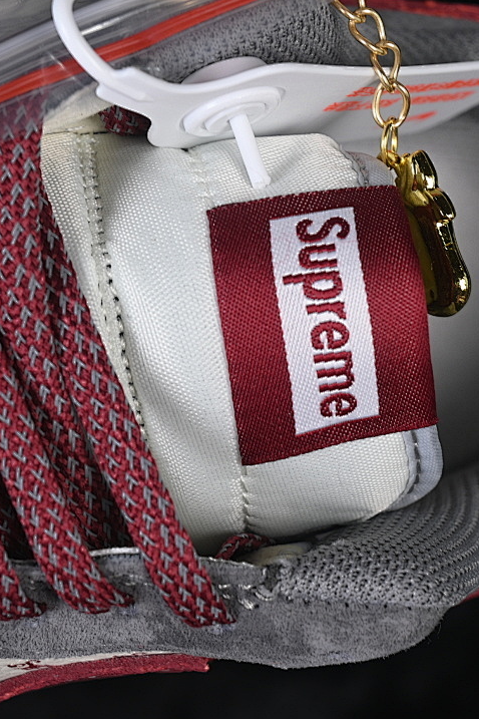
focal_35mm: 113
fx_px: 2255
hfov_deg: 12.1
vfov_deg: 18.1
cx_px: 221
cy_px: 359
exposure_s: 1/60
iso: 160
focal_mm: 50
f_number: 7.1
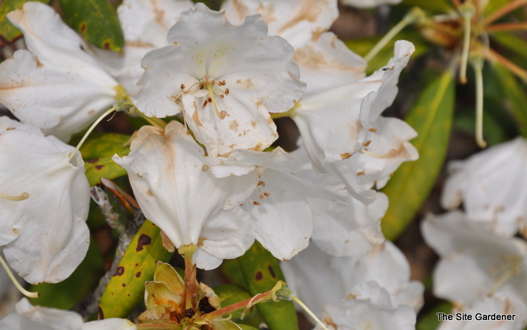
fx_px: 2321
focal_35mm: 162
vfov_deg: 8.1
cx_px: 263
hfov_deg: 13.0
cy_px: 157
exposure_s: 1/500
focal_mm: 105
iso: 200
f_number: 11
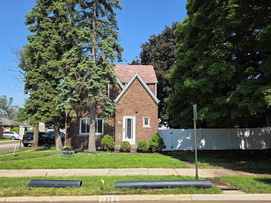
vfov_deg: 53.0
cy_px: 110
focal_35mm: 26
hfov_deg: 67.3
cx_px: 138
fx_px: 203
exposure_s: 1/3531
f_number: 1.7
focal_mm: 6.3
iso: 80
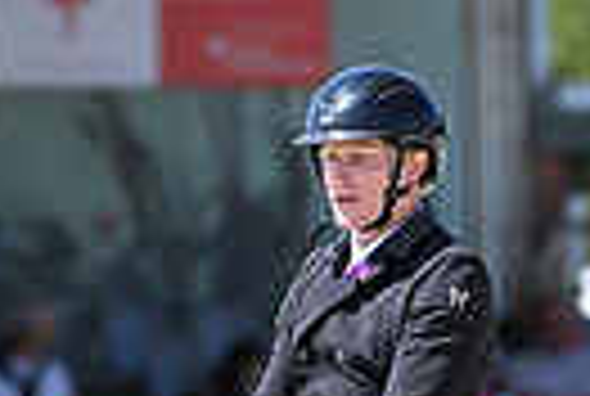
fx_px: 26118
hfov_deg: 1.3
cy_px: 758
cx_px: 423
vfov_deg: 0.9
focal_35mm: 1590
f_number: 5
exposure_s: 1/1600
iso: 720
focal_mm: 360
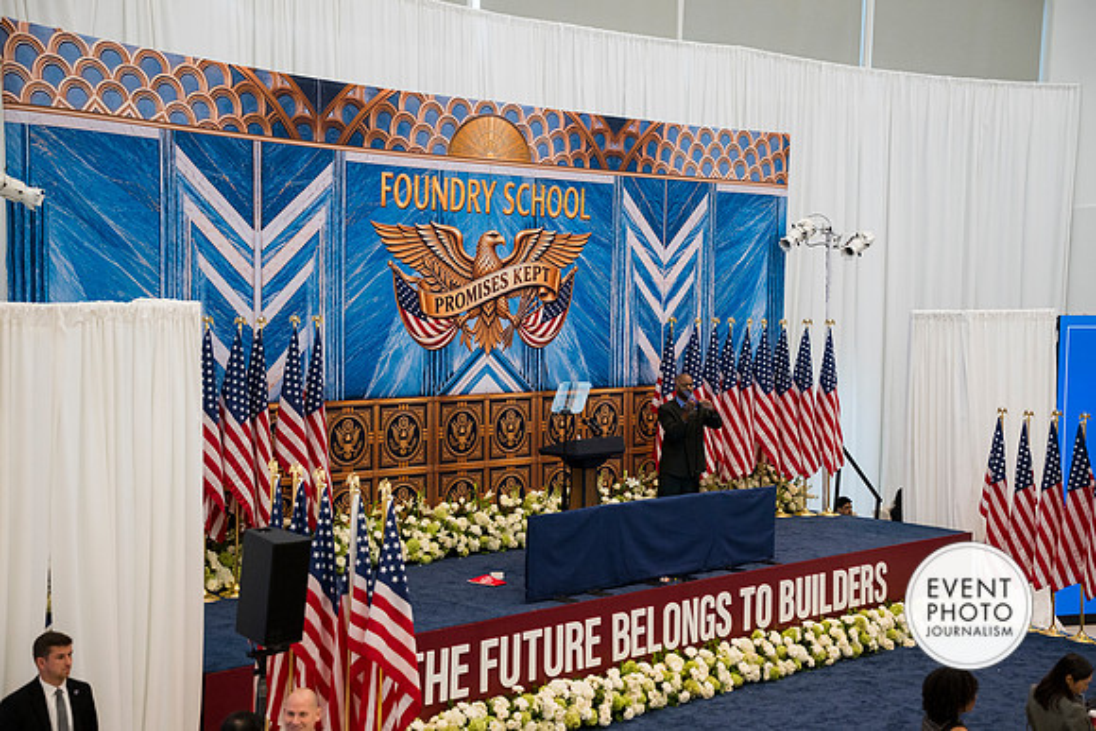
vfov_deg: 27.5
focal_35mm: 49
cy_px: 366
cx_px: 548
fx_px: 1492
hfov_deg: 40.3
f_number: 2.8
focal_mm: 49
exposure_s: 1/200
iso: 1800
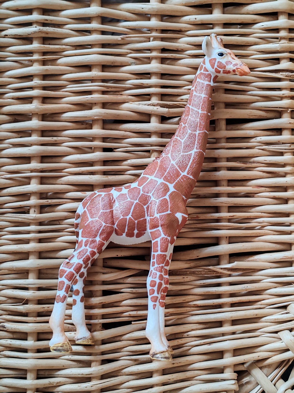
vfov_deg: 35.5
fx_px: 611
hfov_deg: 27.0
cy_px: 196
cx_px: 147
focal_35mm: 54
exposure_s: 1/100
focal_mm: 6.12
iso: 640
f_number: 1.9
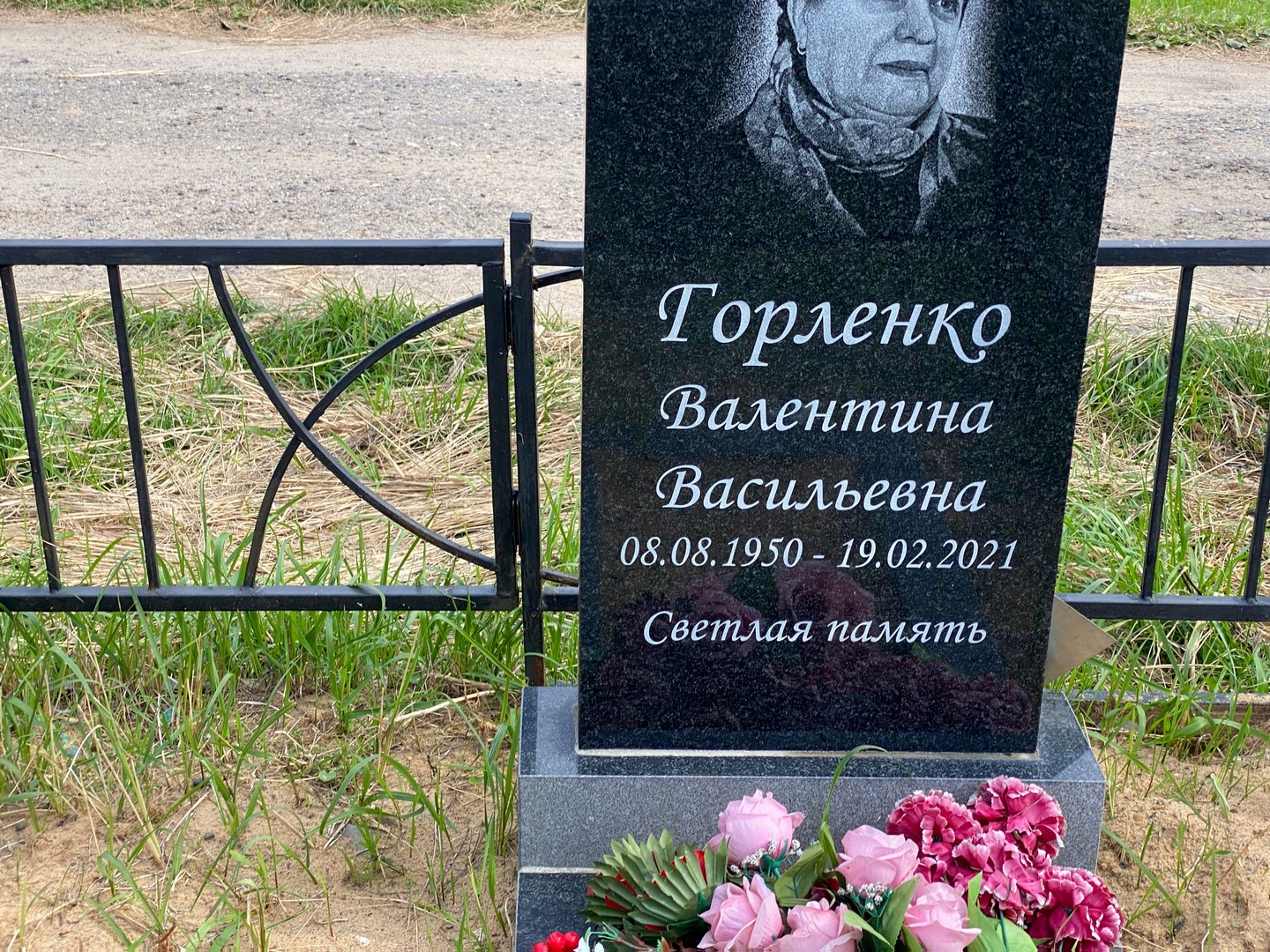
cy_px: 476
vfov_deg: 28.0
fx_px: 1908
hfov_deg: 36.8
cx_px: 635
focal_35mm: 52
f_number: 2
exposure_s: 1/261
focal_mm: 6
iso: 20
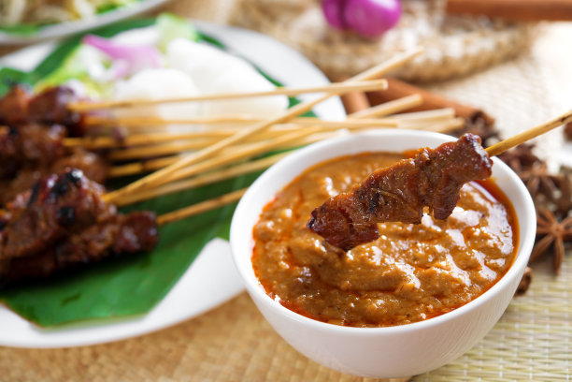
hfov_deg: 33.4
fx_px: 953
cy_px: 191
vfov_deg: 22.6
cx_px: 286
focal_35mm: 60
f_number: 6.3
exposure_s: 1/125
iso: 200
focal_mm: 60
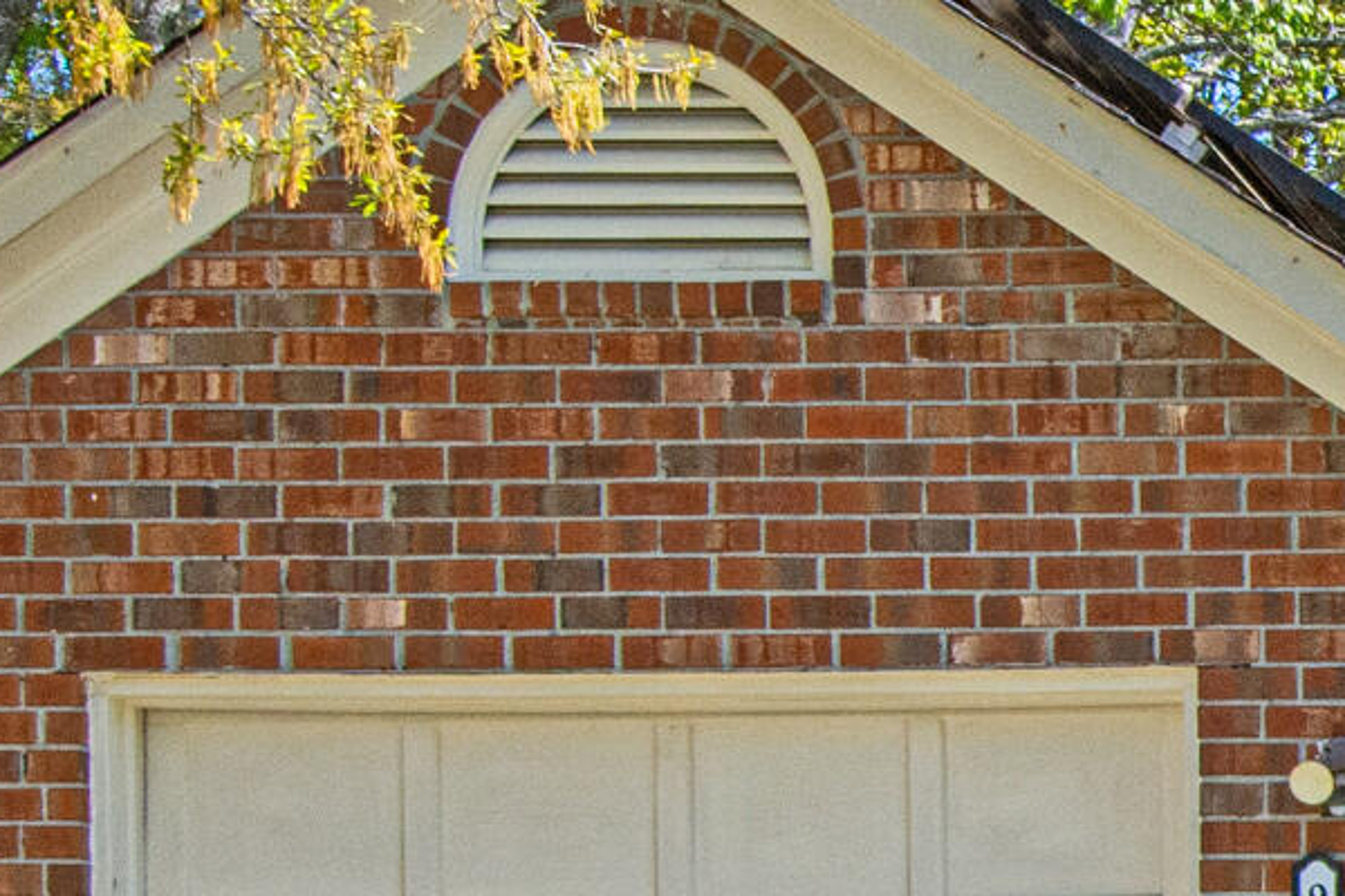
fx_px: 5604
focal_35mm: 150
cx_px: 2165
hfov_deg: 12.8
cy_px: 860
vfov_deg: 9.1
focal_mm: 20
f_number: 10
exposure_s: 1/320
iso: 320
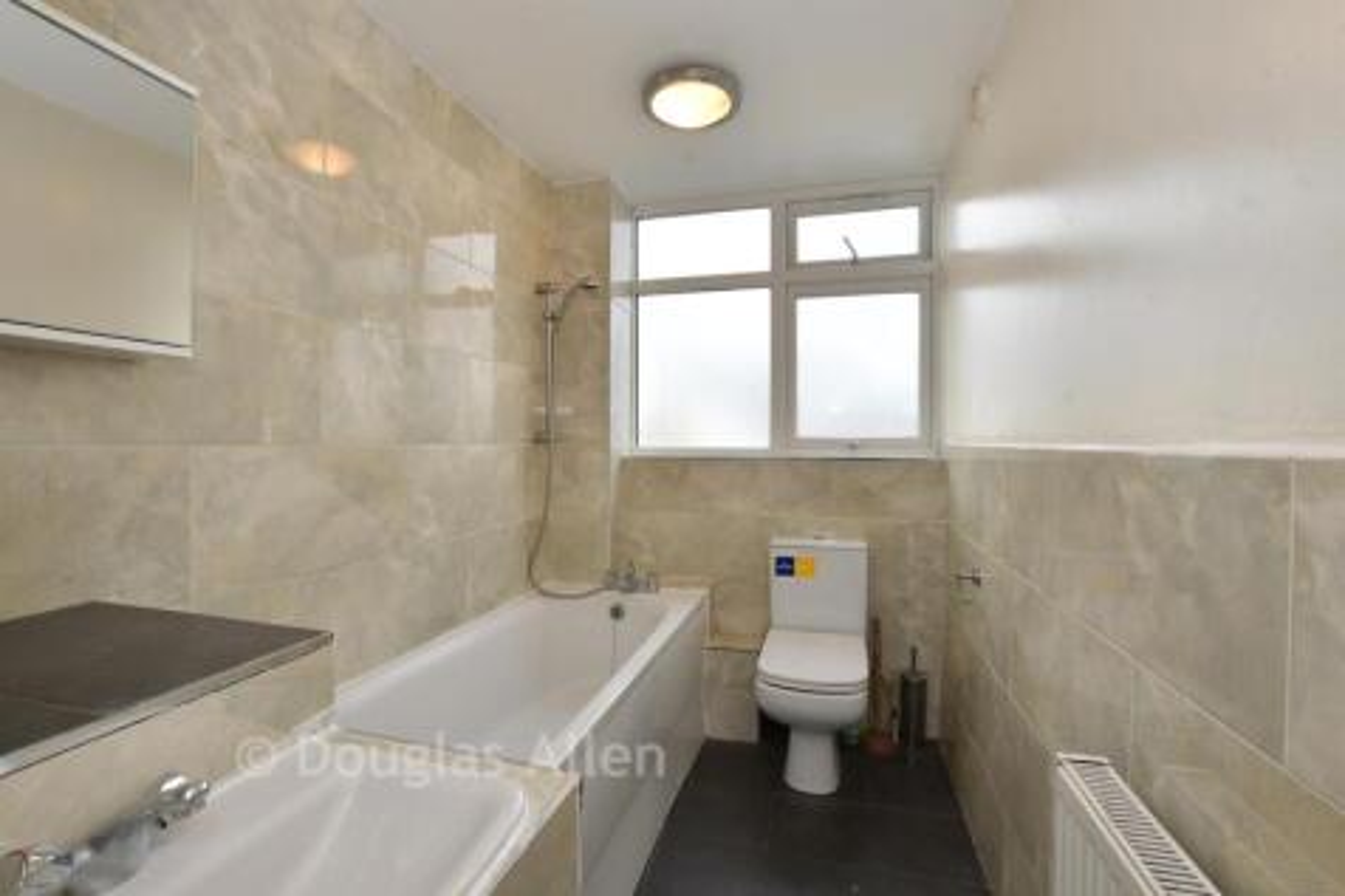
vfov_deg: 77.3
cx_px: 672
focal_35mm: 15
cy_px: 448
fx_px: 560
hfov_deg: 100.4
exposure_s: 1/15
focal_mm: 10
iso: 160
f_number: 8
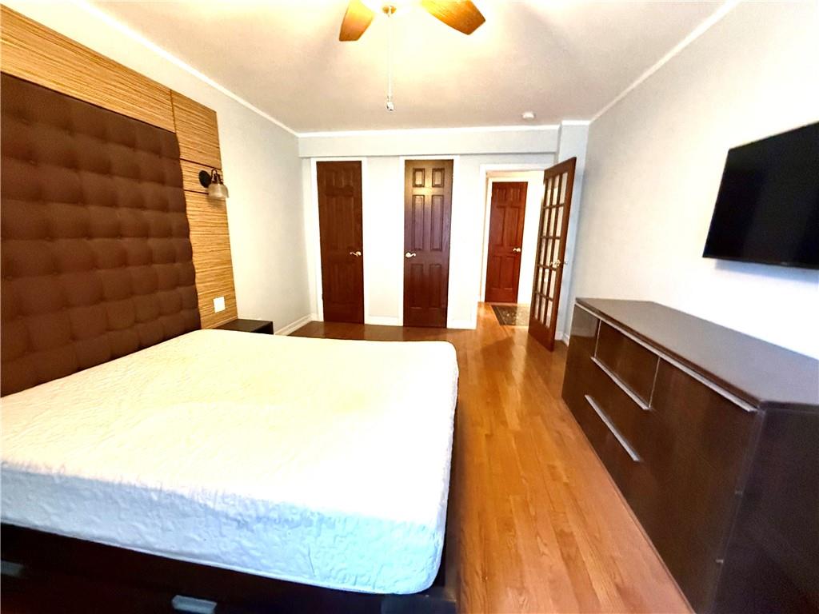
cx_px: 410
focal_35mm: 14
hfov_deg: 102.1
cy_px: 307
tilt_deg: -13.7
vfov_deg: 85.7
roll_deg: -1.4
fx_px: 331
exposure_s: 1/60
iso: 800
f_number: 2.2
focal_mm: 2.22
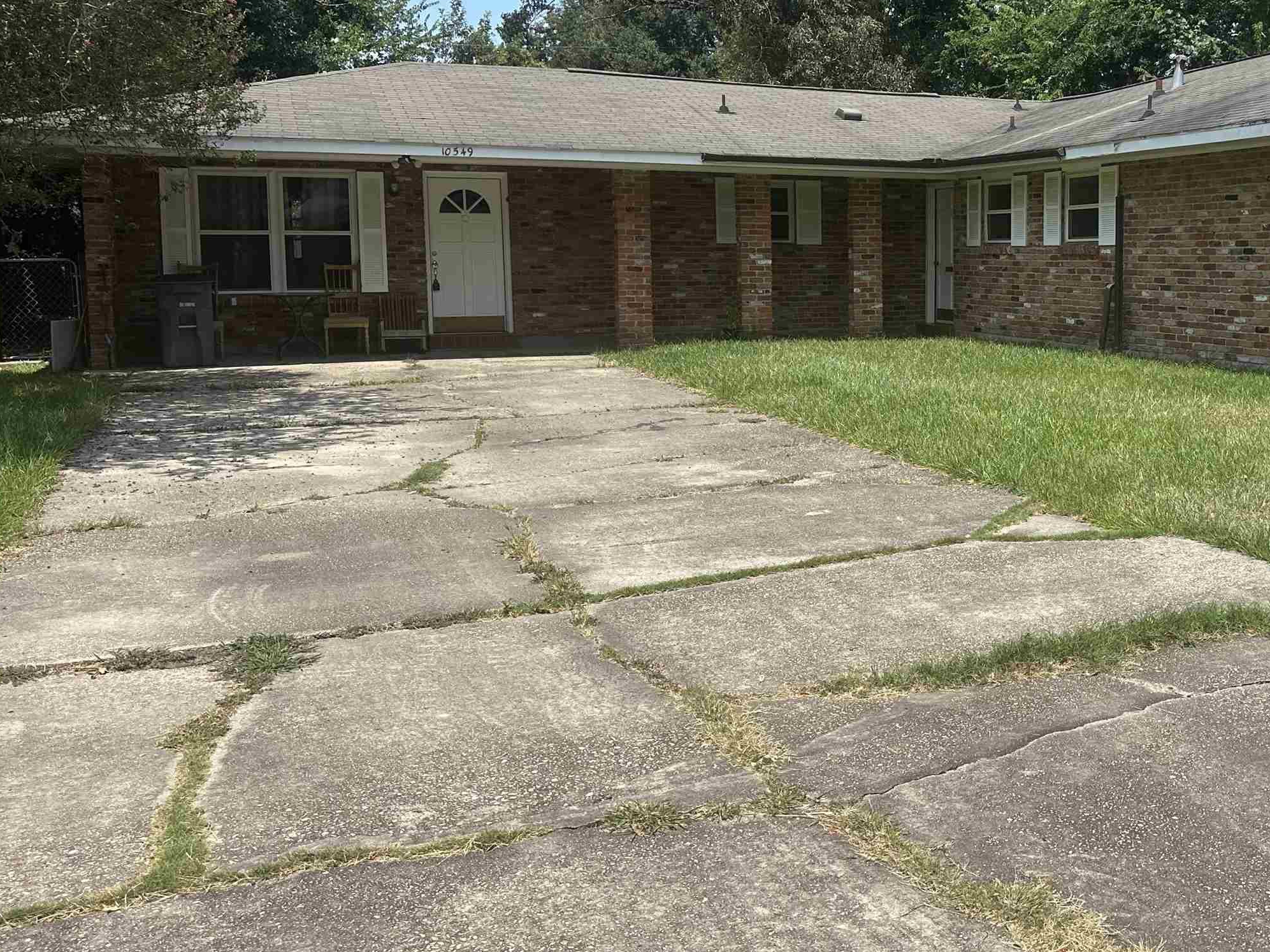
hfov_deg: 48.4
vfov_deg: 38.5
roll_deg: -0.7
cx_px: 941
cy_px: 377
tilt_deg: -3.6
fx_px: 1357
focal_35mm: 37
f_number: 1.78
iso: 80
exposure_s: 1/4016
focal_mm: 6.86
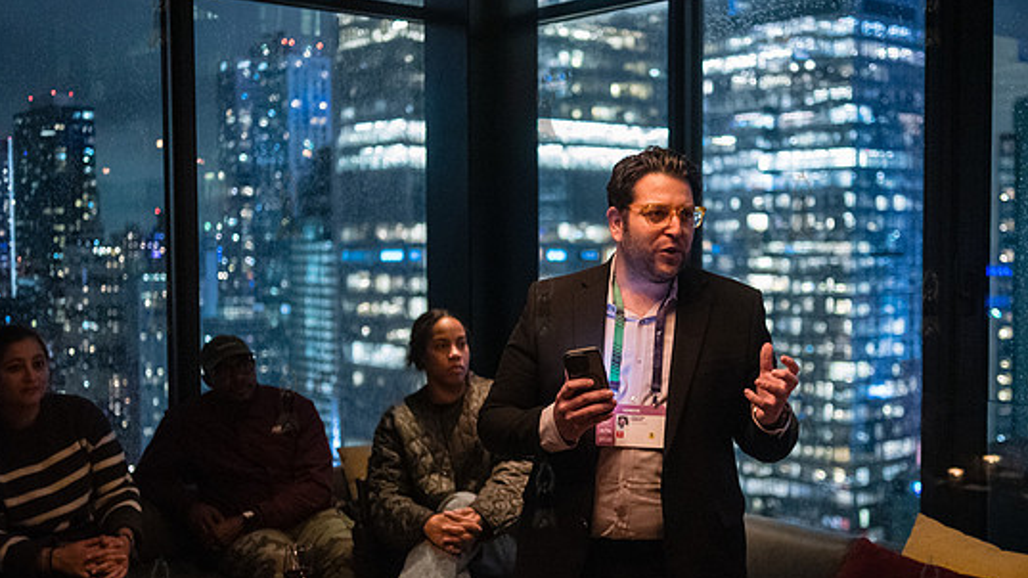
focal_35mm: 44
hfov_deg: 46.3
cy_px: 302
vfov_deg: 27.1
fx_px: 1199
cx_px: 588
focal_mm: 35
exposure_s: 1/125
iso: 8000
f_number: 2.2
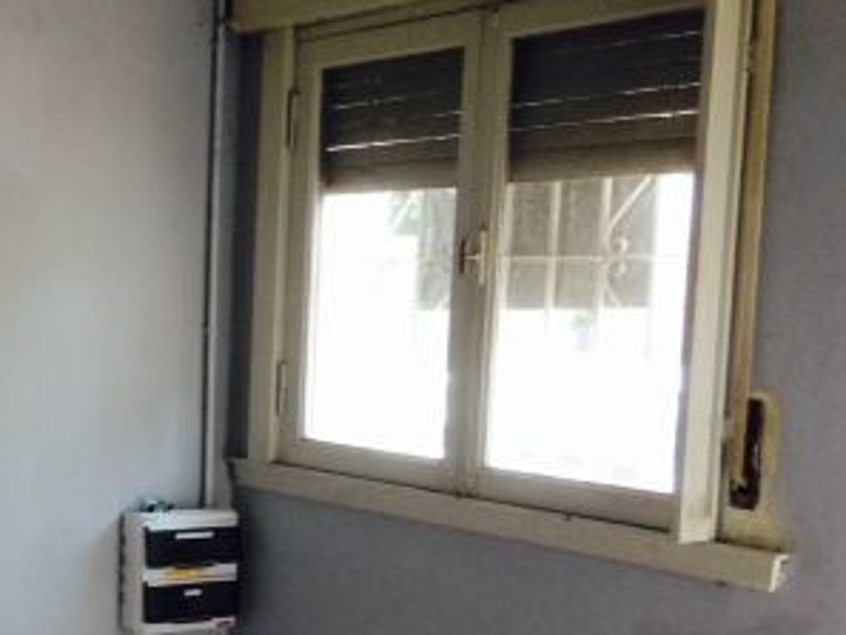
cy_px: 478
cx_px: -3
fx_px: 1736
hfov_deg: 26.0
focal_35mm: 71
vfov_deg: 20.6
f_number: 2.4
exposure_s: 1/20
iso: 100
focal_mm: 4.12
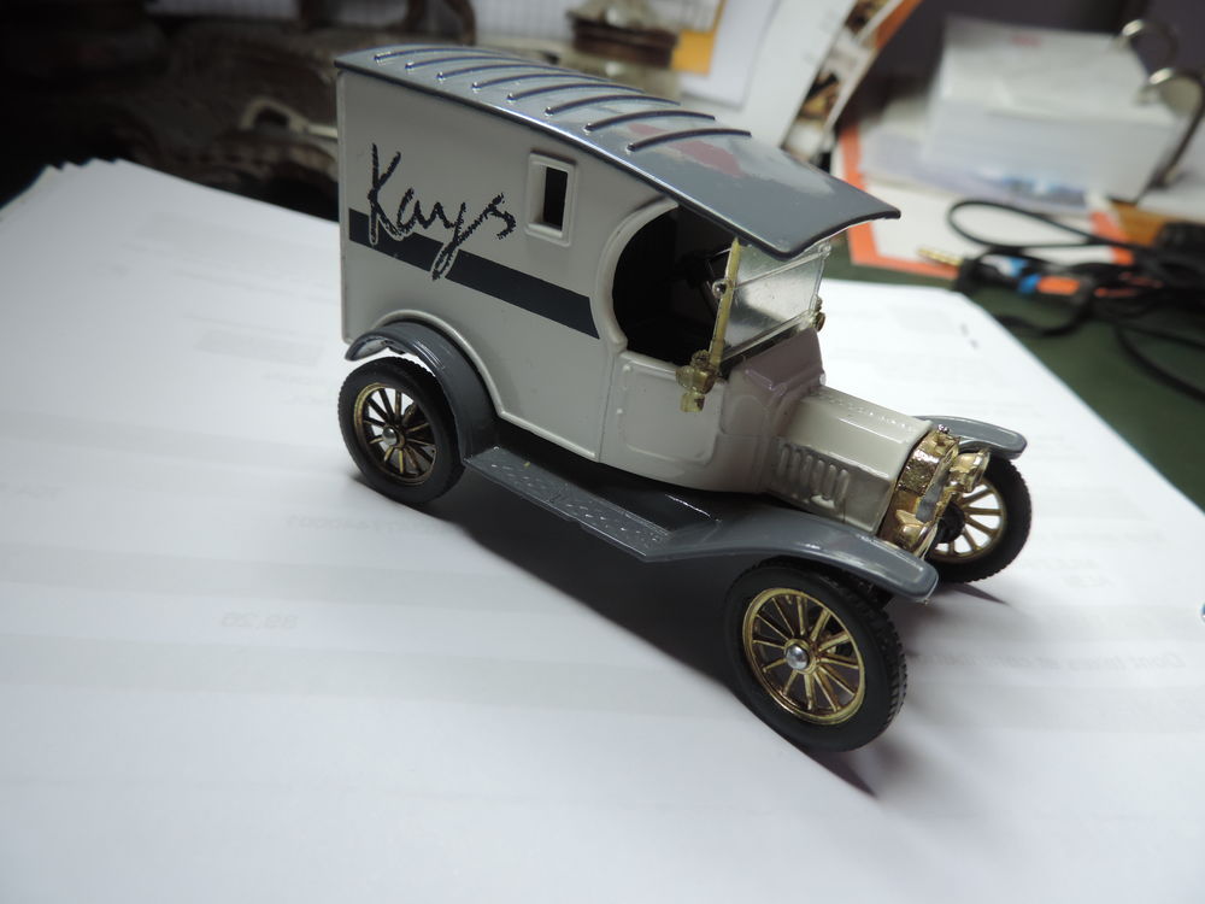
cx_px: 602
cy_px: 452
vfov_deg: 56.8
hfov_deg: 71.6
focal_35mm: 24
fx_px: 835
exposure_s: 1/30
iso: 110
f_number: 3
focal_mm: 4.3
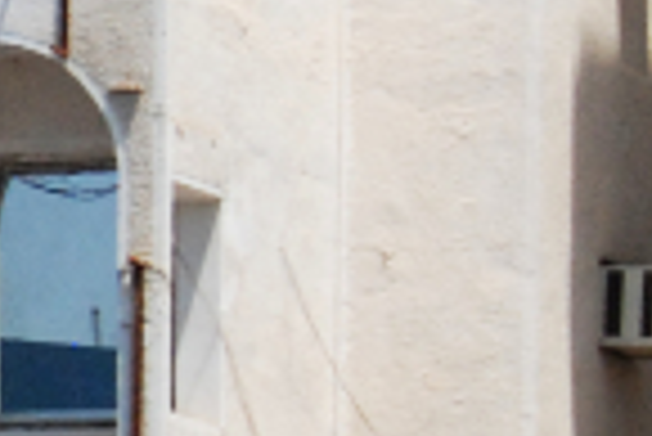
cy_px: 317
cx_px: -1151
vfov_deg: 3.2
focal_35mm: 434
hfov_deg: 4.6
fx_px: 7868
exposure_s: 1/1250
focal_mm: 42
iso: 640
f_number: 8
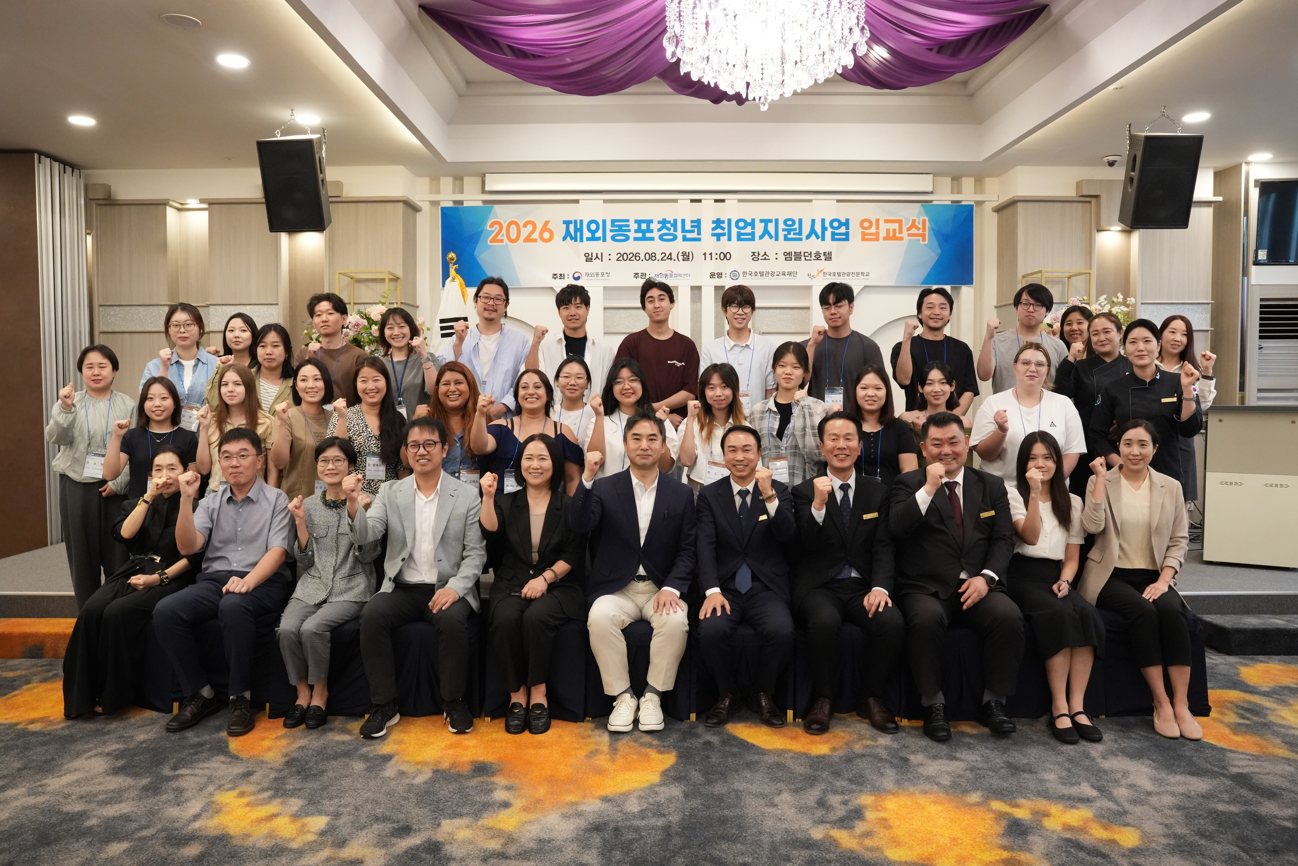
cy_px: 433
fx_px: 959
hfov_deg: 68.2
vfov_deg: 48.6
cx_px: 649
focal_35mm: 27
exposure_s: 1/125
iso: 6400
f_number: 8
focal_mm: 26.6
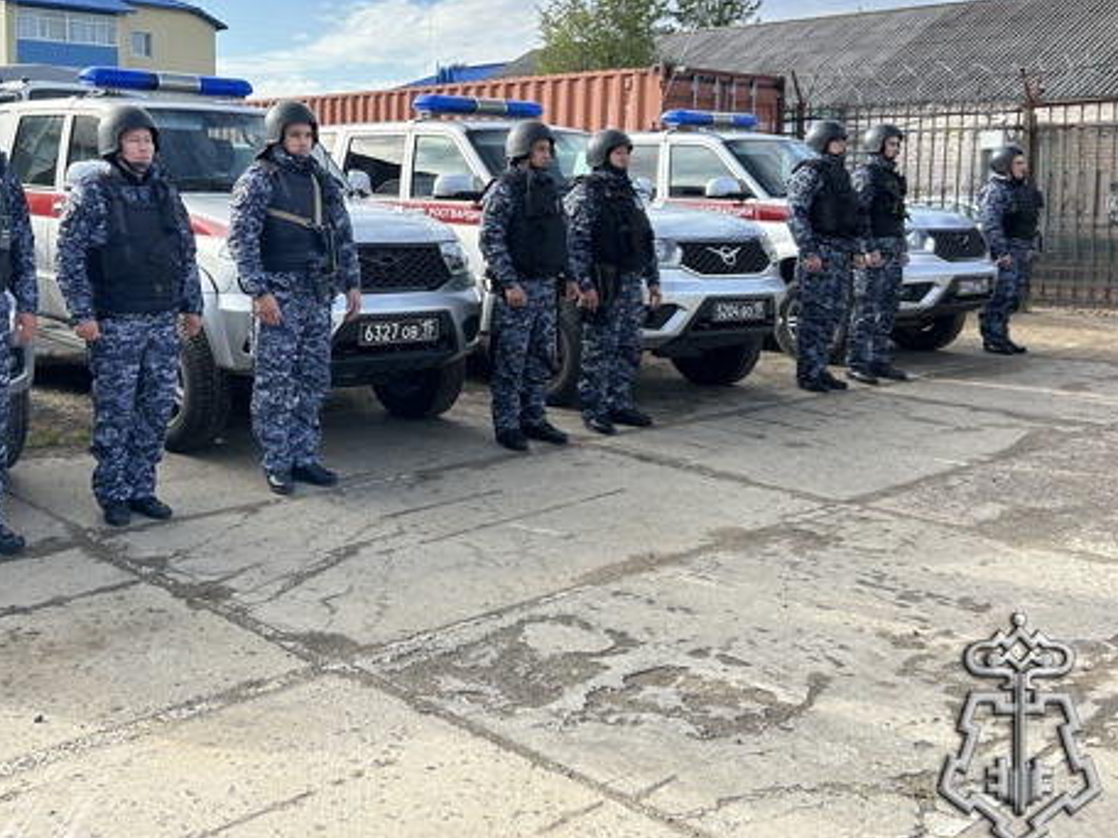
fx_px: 1227
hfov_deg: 47.9
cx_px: 340
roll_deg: +0.5
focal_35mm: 38
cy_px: 257
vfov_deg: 37.2
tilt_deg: -3.8
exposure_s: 1/2571
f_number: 1.5
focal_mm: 5.7
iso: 50
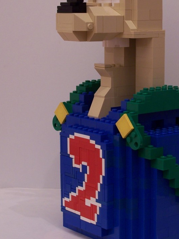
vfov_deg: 20.4
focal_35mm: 96
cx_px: 120
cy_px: 85
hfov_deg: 15.4
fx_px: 662
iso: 80
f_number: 3.2
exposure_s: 1/3
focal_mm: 11.1
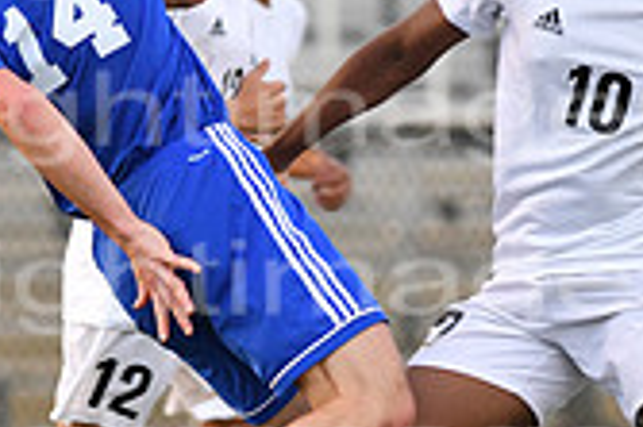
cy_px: 371
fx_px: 27907
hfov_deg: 1.3
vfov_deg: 0.9
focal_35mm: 1564
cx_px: 169
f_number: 4
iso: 1600
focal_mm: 300
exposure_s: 1/1000
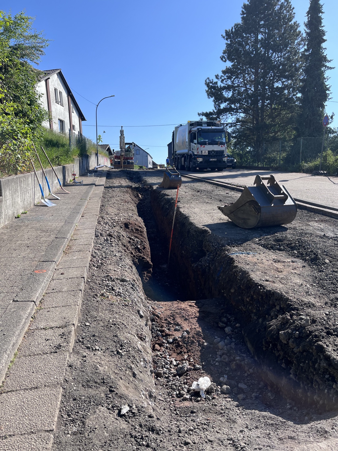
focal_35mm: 26
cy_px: 226
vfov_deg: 67.3
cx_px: 169
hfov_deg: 53.1
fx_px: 338
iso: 50
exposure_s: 1/2513
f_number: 1.6
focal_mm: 5.1
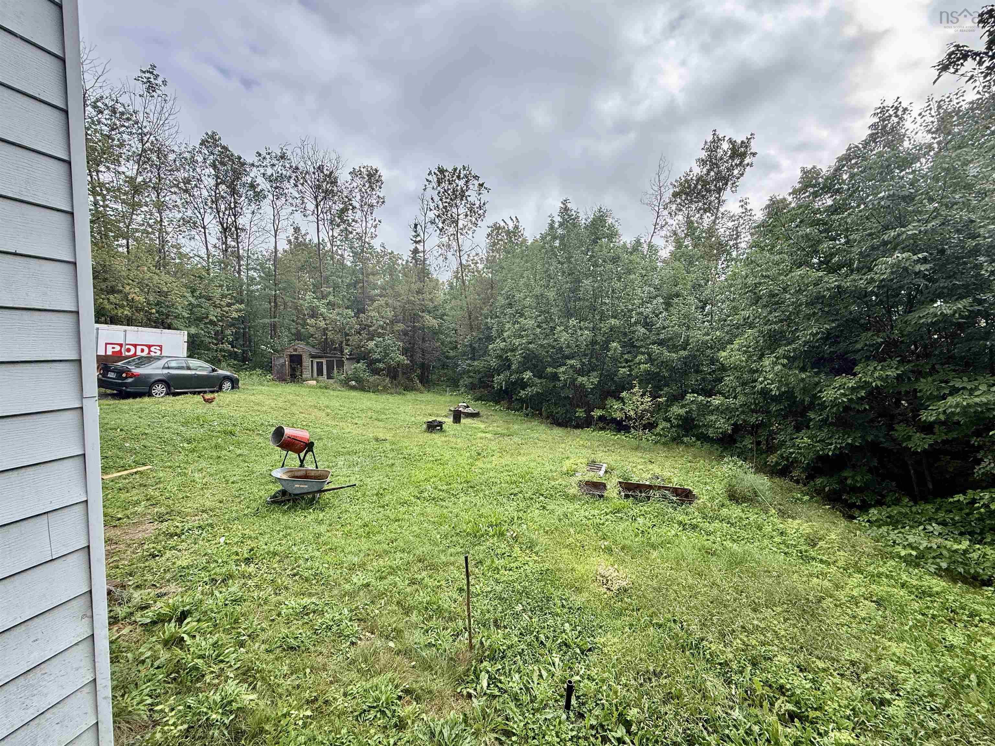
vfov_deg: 85.7
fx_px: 402
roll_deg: -0.6
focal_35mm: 14
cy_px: 373
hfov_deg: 102.1
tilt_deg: -3.3
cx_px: 498
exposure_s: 1/424
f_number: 2.2
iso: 64
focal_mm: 2.22
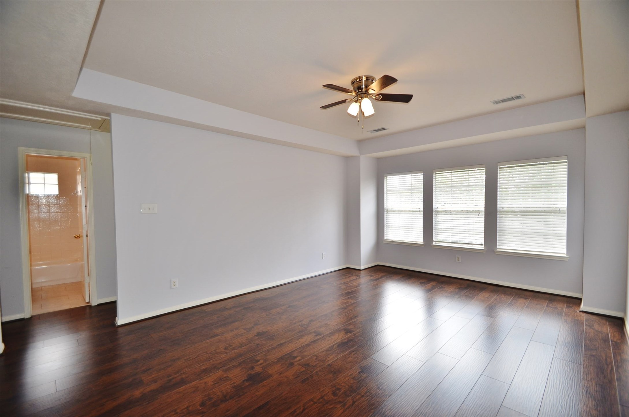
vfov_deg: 77.1
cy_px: 208
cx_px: 314
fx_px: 262
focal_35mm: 15
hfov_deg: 100.5
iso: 250
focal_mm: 10
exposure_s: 1/100
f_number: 3.5
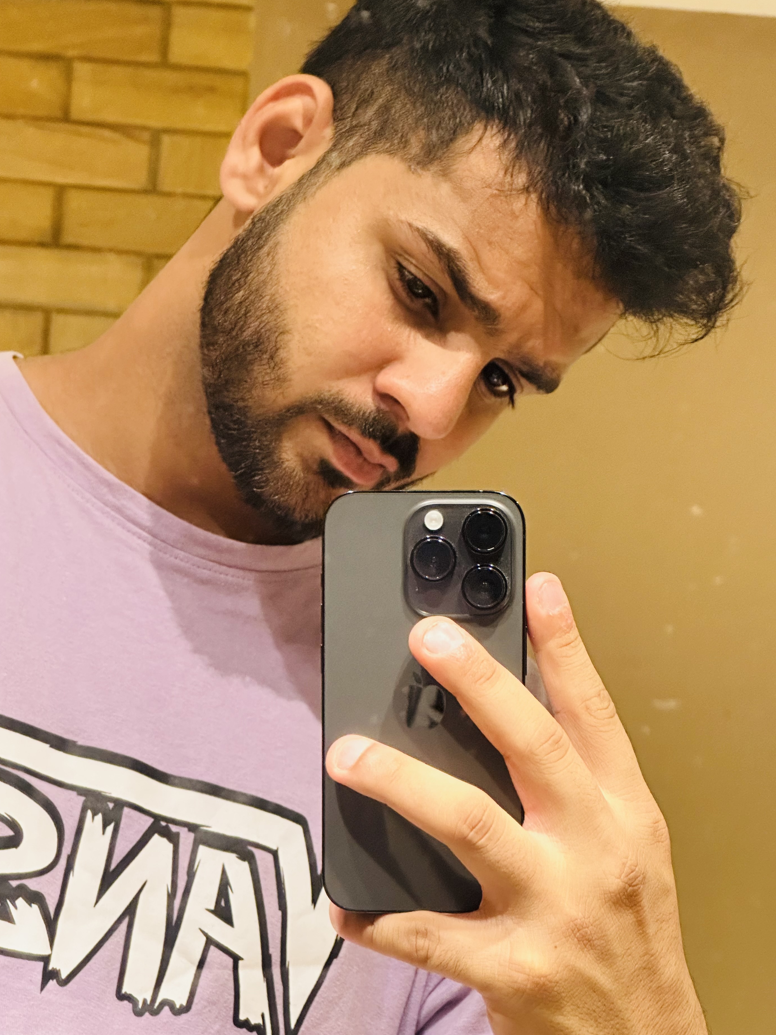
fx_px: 2511
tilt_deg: -1.2
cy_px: 547
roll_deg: -4.3
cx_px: 398
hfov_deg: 17.6
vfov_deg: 23.3
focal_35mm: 84
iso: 640
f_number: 2.8
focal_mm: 9
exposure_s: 1/34
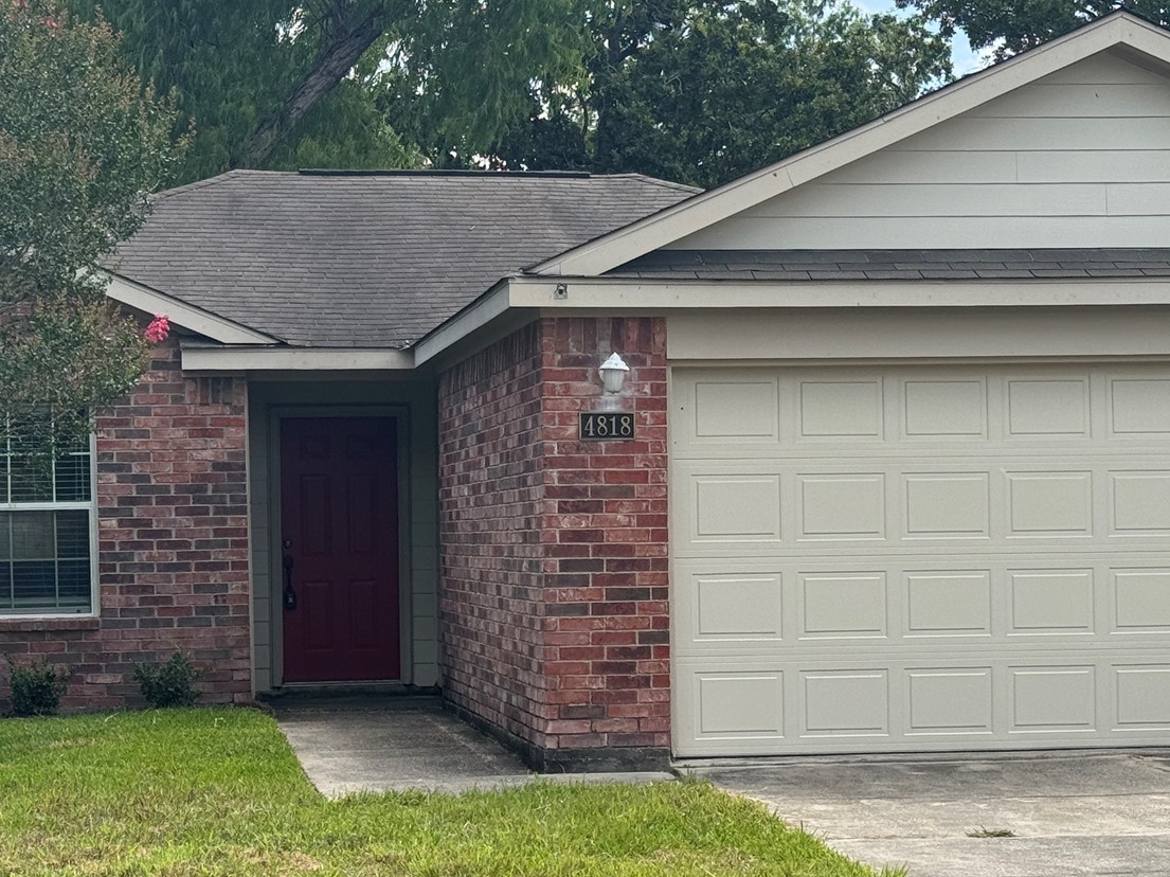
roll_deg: +1.2
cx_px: 627
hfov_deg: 22.0
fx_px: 3007
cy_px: 530
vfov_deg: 16.6
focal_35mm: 89
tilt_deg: -0.6
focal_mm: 6.76
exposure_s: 1/2045
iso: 64
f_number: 1.78
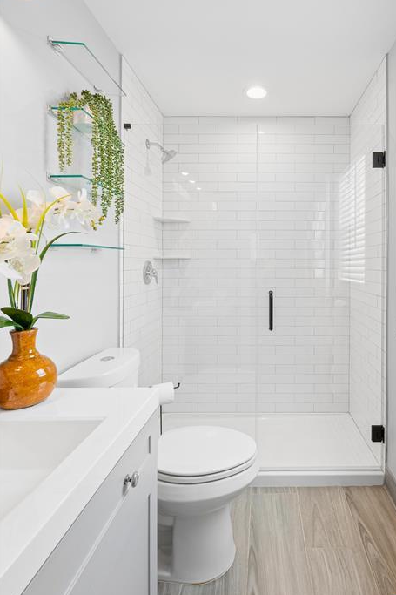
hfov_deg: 67.2
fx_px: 297
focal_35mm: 18
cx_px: 220
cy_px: 286
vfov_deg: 90.0
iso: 800
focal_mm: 16
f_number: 9
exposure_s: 1/60
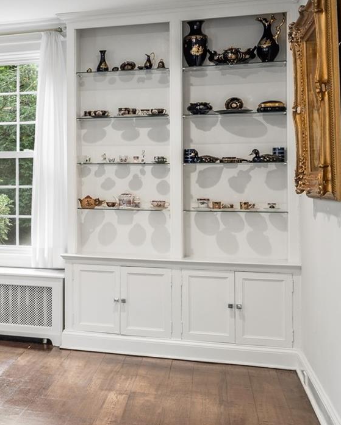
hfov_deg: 18.4
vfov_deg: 28.7
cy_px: 219
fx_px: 832
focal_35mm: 66
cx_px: -264
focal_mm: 24
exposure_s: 1/2.5
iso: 200
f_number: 11
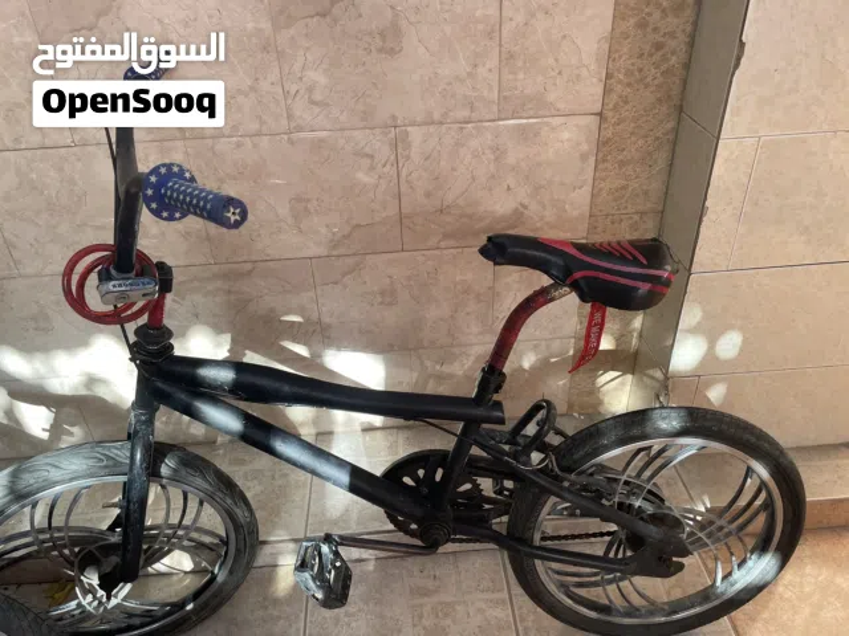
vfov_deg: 53.1
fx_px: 638
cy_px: 318
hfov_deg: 67.3
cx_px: 424
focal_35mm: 26
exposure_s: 1/121
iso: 125
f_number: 1.6
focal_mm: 4.2
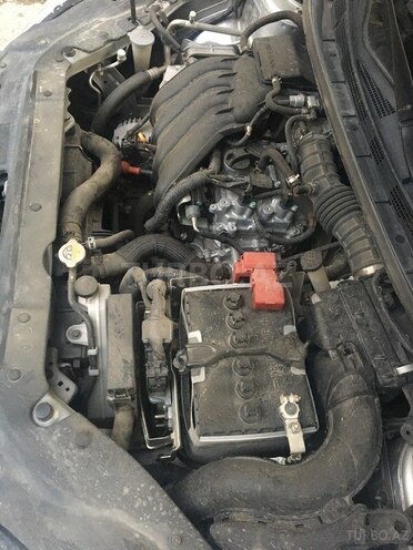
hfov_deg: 48.2
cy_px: 275
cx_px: 206
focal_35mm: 29
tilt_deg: -58.4
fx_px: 461
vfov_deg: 61.7
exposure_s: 1/17
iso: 400
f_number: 2.2
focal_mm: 4.15
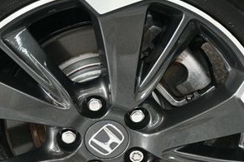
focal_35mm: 146
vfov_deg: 9.3
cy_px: 143
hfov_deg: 14.1
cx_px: 115
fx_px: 988
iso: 3200
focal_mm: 45
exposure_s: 1/80
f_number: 4.5
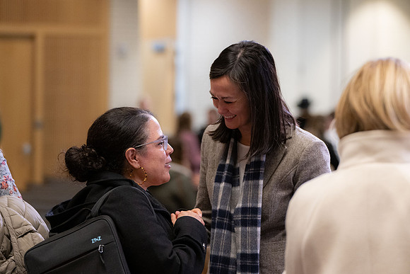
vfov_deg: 9.5
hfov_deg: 14.2
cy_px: 136
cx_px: 242
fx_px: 1646
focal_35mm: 144
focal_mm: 115
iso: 3200
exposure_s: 1/250
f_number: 2.8
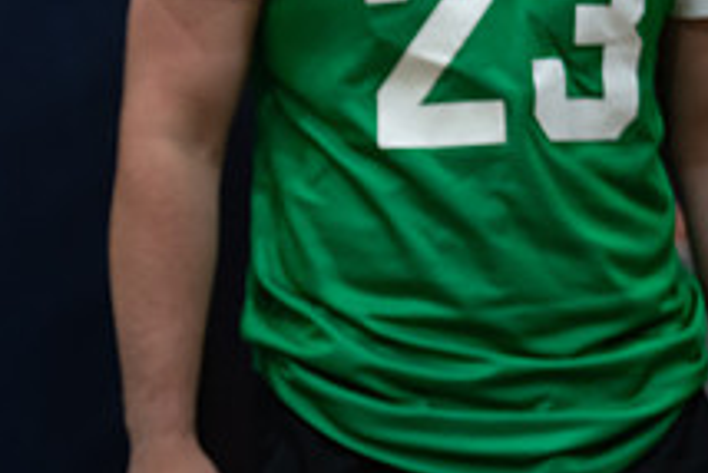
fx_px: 3739
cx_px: -212
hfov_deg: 10.6
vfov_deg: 7.2
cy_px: 465
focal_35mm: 190
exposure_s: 1/320
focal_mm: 70
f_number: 2.8
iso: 1250
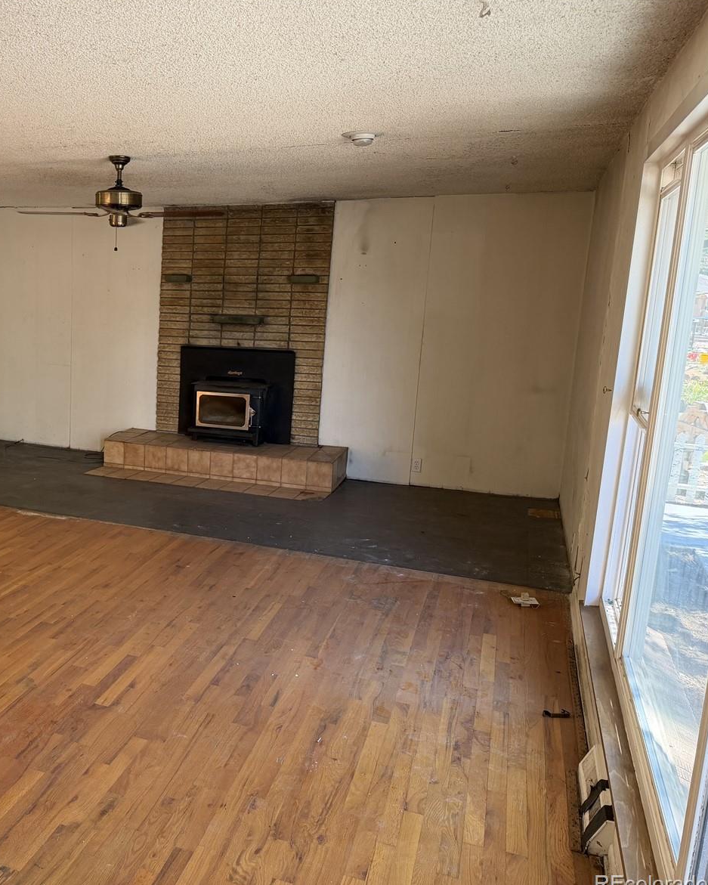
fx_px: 838
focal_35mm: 32
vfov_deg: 55.7
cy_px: 446
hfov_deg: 43.0
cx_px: 113
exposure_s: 1/153
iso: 160
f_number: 1.78
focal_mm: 6.76
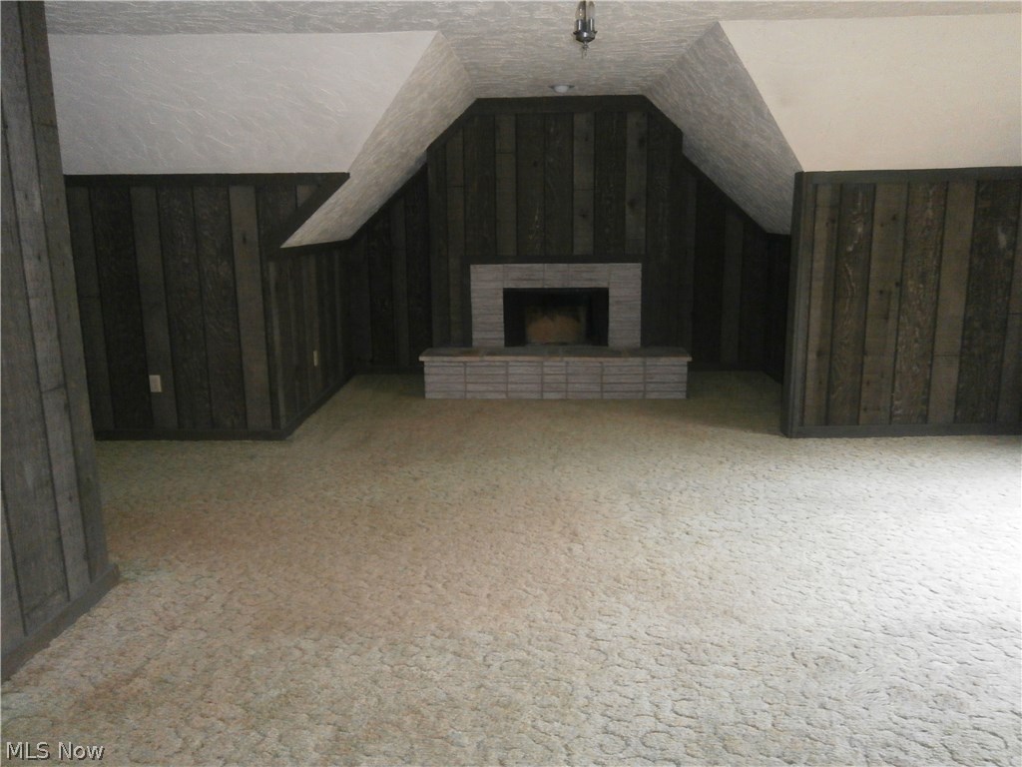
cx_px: 511
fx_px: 768
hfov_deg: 67.3
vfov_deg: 53.1
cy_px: 384
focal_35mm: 26
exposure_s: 1/30
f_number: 2.8
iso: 320
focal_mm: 4.7
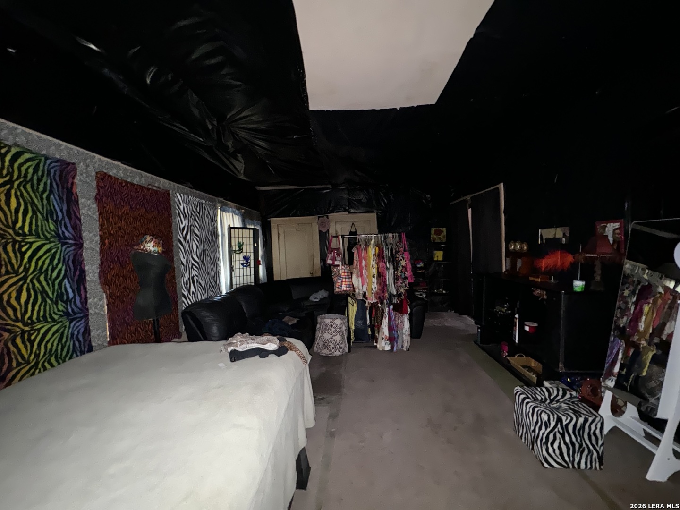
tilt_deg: -3.8
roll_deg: +2.0
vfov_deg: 85.7
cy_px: 255
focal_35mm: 14
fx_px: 275
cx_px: 340
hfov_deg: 102.1
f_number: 2.2
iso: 1250
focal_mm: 2.22
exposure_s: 1/16
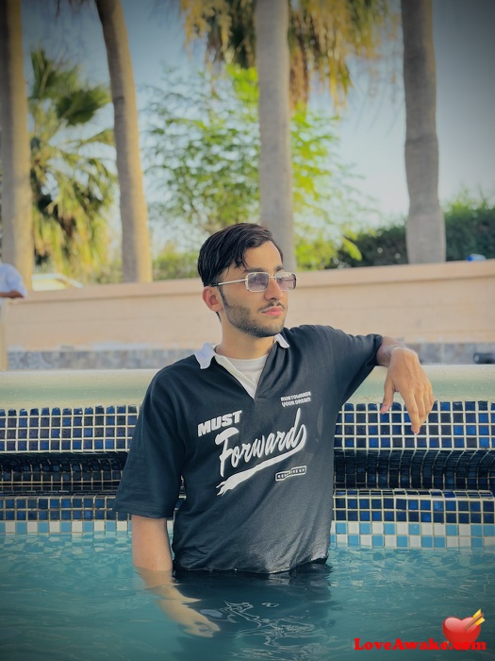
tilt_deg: +2.2
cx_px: 248
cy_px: 330
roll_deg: +0.1
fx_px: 915
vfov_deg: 39.7
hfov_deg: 30.3
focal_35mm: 48
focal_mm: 6.86
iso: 80
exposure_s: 1/467
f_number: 1.78
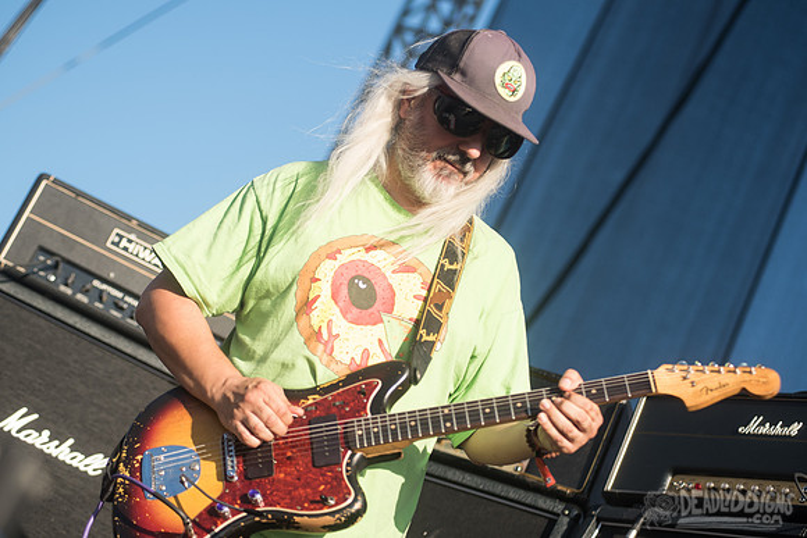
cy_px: 249
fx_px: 2289
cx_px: 393
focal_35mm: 102
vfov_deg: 13.4
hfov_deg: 20.0
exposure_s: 1/1000
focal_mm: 95
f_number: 4
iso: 200
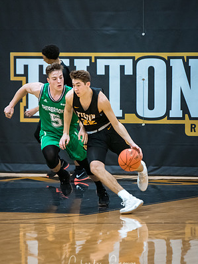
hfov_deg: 4.5
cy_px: 128
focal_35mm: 327
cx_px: 99
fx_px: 2493
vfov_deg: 6.1
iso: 3200
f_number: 2.8
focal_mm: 200
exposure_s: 1/400
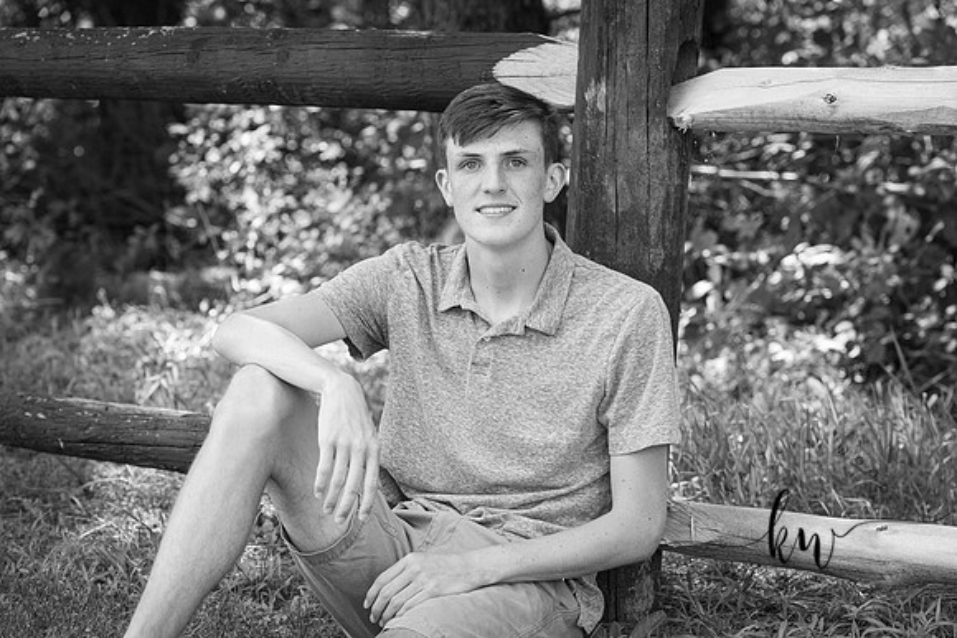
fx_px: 3244
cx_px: 478
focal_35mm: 122
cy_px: 319
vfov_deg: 11.2
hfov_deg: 16.8
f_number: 5.6
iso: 400
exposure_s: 1/200
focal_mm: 122
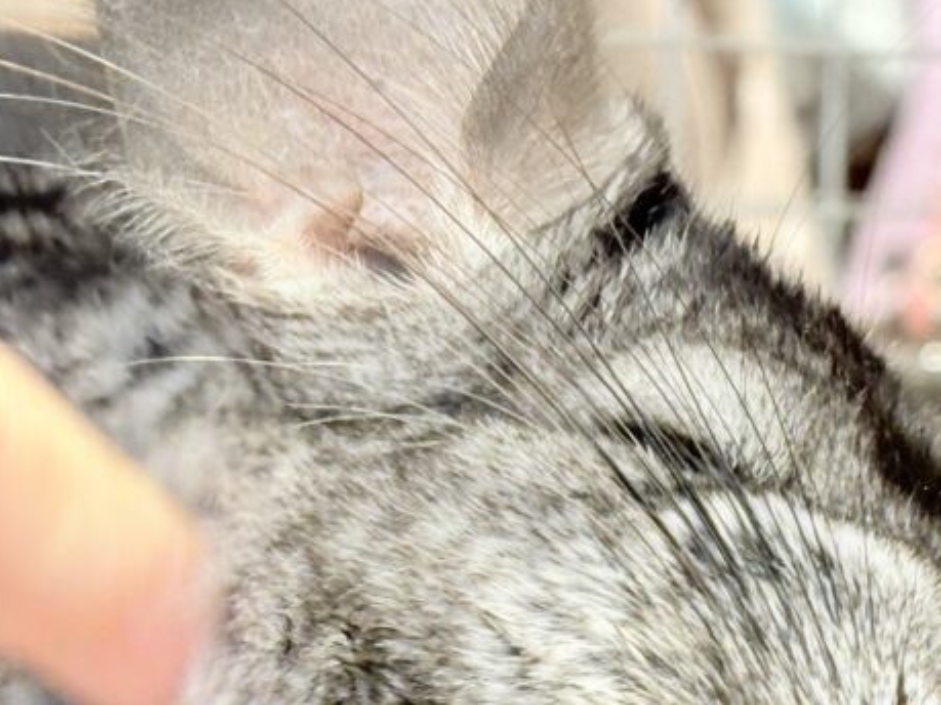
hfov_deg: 14.4
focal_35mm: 136
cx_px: 822
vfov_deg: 10.8
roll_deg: +0.4
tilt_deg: -3.8
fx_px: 3696
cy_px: 613
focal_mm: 5.96
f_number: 1.6
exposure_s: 1/33
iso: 125
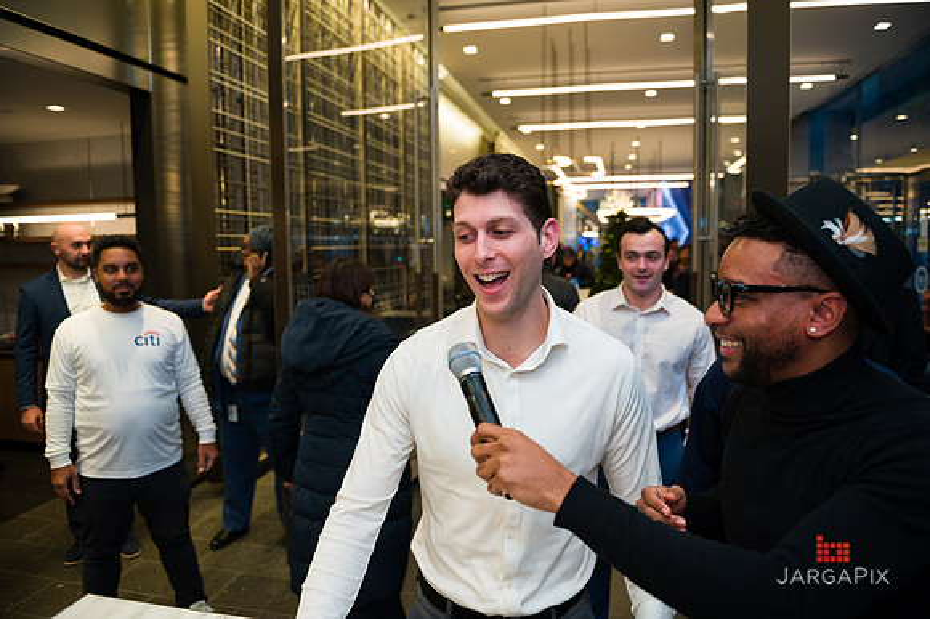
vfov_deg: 53.1
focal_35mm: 24
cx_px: 465
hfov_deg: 73.8
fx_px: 620
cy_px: 310
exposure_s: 1/200
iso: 400
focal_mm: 24
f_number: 3.2
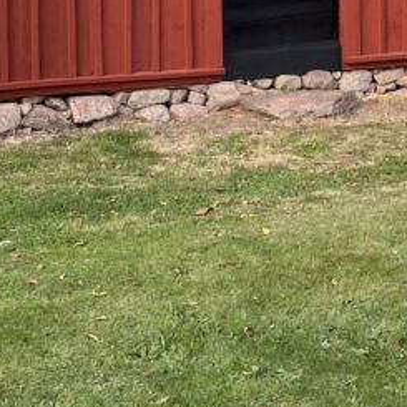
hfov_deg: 18.1
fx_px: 1277
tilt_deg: +0.7
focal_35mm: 96
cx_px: 277
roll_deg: +0.8
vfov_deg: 16.9
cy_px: -140
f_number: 1.6
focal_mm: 5.1
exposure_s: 1/569
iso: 50
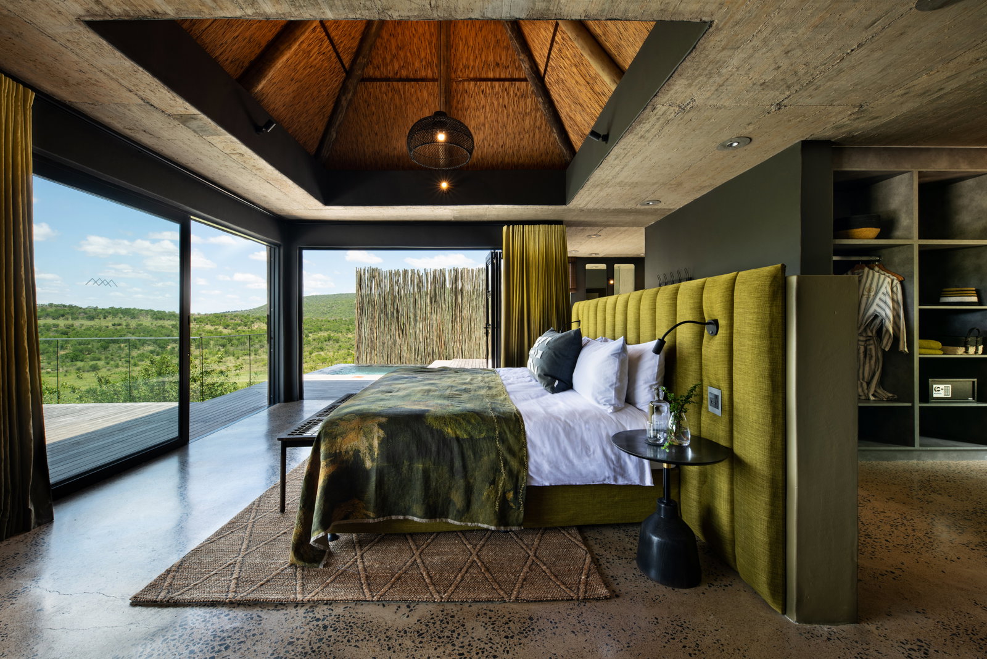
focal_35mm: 14
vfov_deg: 81.2
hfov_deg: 104.2
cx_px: 494
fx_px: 384
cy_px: 330
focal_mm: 14
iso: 200
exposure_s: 1/60
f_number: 13
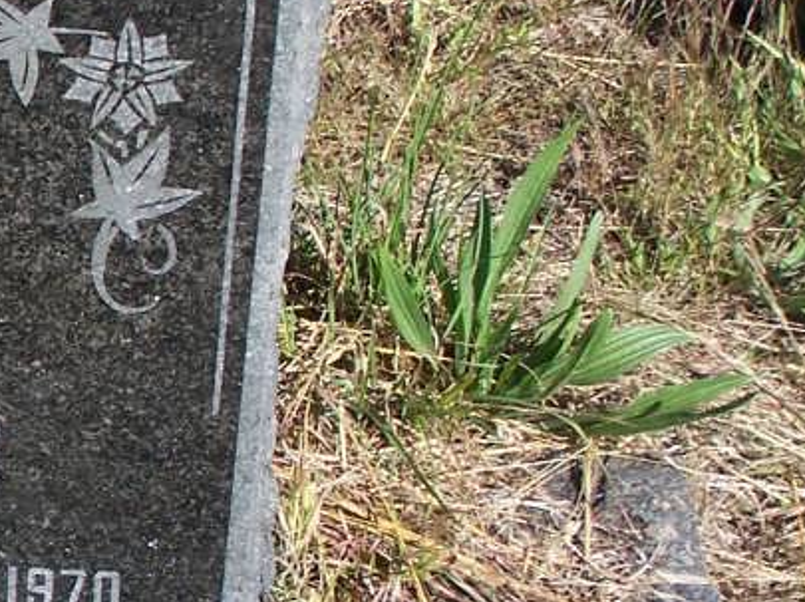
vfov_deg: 8.5
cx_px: -284
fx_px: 4066
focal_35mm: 175
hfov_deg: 11.0
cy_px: 358
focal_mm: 9.8
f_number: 4.5
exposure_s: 1/500
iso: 80
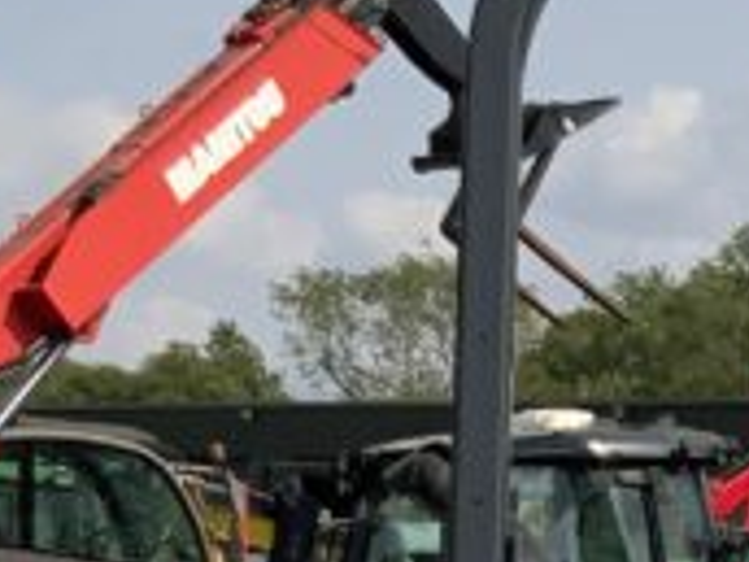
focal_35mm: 173
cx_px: 1285
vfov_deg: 8.2
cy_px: 1059
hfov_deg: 10.8
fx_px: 3743
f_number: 1.8
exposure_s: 1/2141
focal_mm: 3
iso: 16
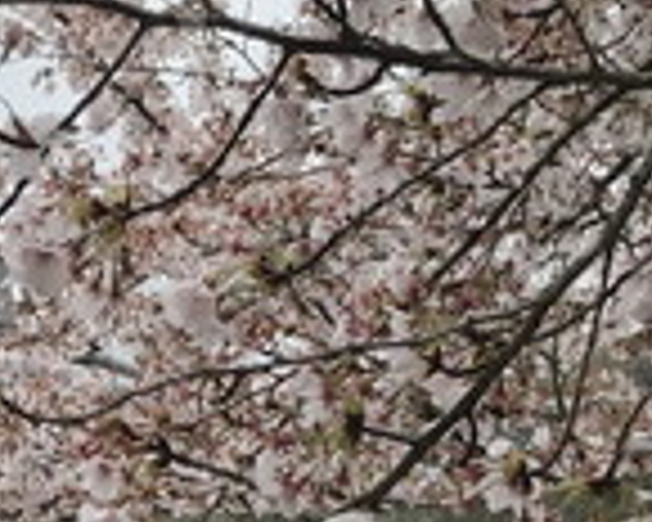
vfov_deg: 13.3
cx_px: 27
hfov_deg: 16.7
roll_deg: -1.1
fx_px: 2181
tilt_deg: +13.6
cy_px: 598
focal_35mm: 113
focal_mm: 3.99
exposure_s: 1/778
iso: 20
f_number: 1.8
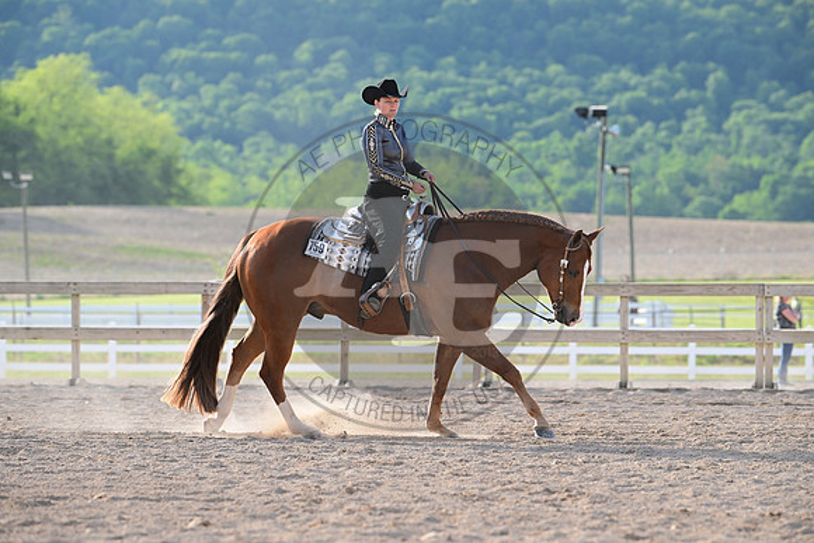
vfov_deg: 7.4
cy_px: 272
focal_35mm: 185
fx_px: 4184
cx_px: 407
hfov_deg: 11.1
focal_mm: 185
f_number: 5
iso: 1000
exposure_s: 1/2000
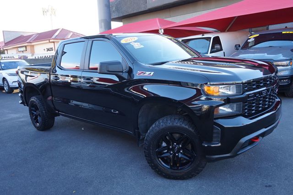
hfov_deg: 62.0
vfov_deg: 43.6
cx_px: 146
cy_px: 98
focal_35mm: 30
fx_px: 244
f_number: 4
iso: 125
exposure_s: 1/60
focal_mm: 20
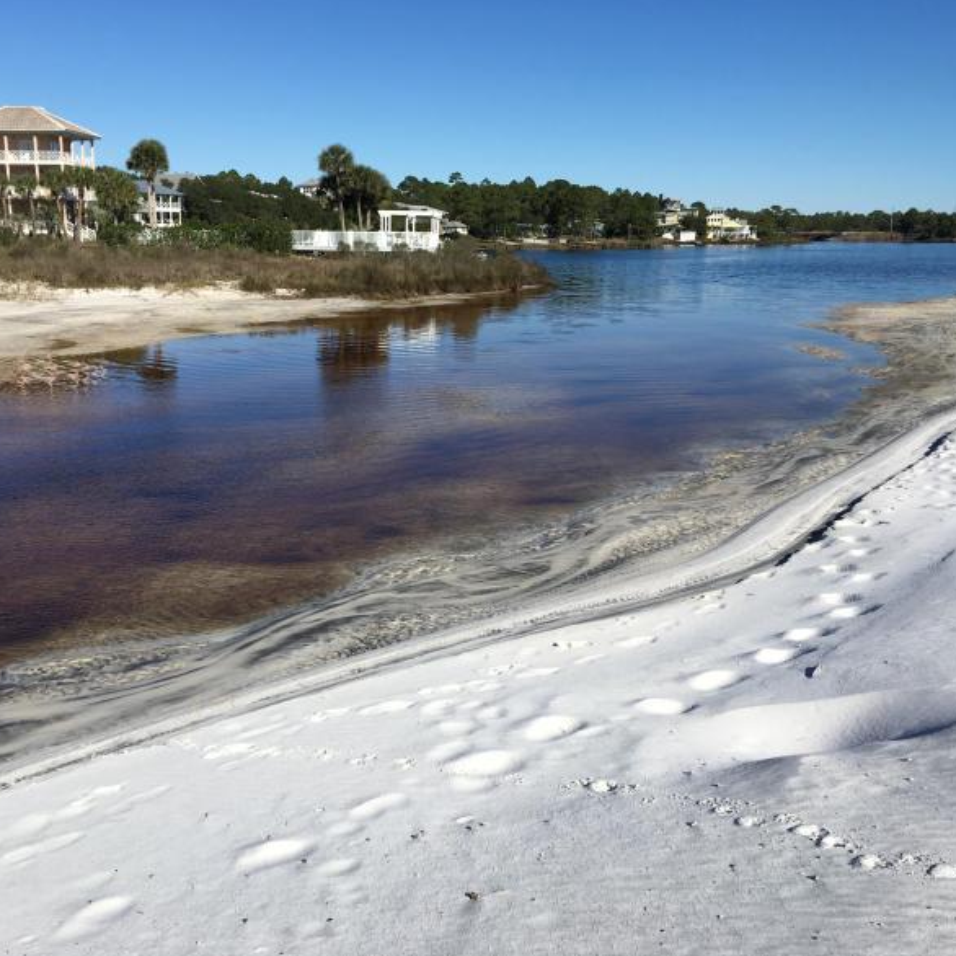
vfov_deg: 47.2
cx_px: 418
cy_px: 478
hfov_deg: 47.1
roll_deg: -0.5
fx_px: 1094
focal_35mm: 35
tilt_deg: -12.3
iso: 25
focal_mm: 4.15
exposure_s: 1/2564
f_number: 2.2
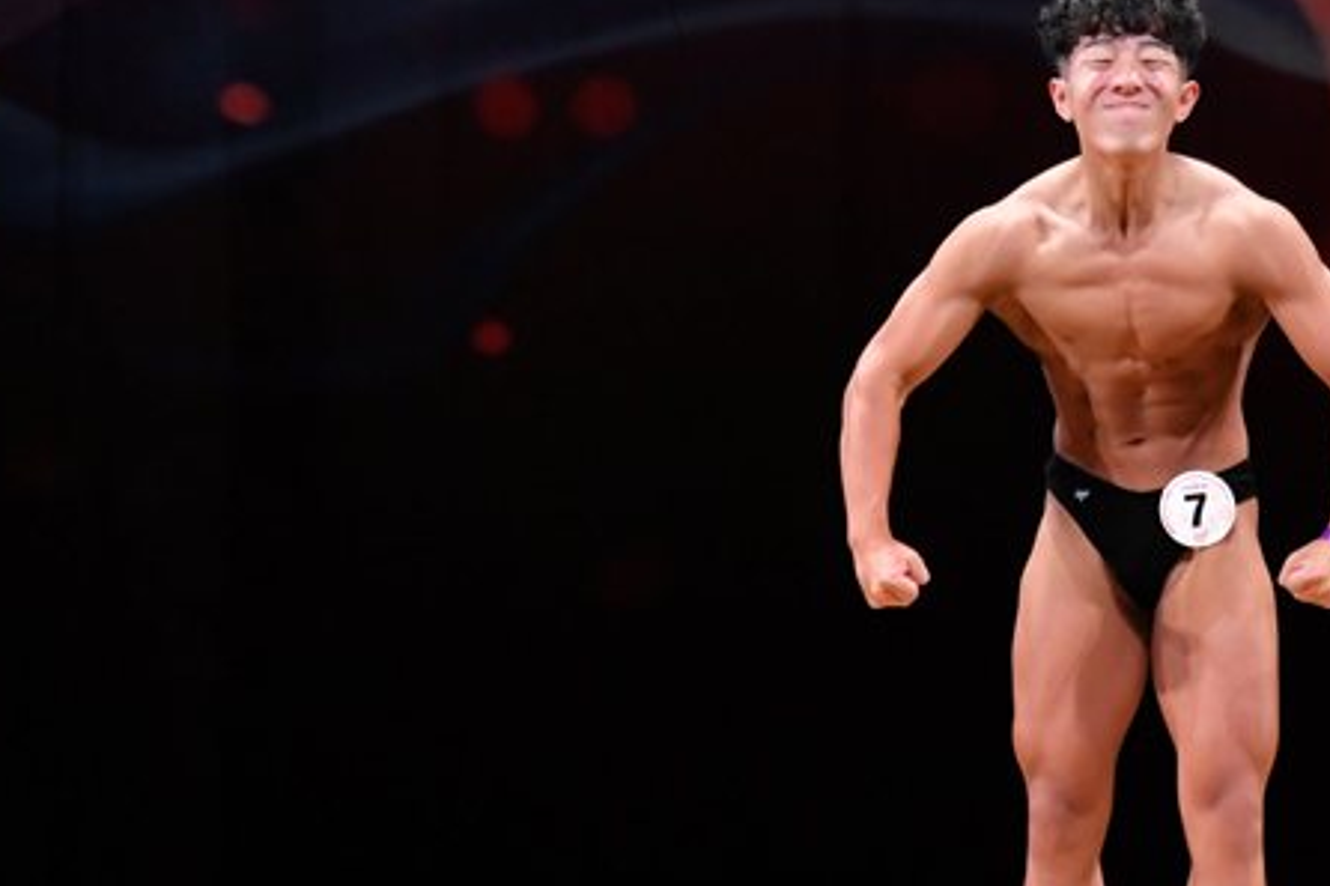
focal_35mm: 417
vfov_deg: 3.3
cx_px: 971
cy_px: 567
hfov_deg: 4.9
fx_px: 15399
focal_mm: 160
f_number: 5.6
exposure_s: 1/400
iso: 4000
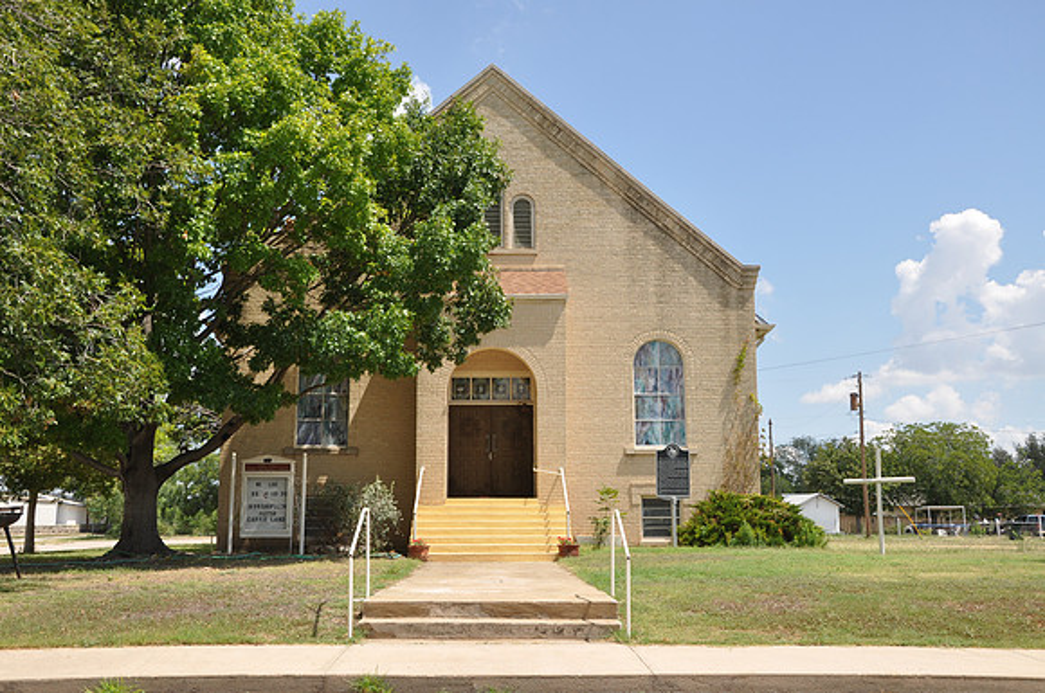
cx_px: 522
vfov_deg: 34.1
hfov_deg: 49.6
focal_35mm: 39
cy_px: 346
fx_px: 1130
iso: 200
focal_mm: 26
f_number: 9
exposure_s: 1/200
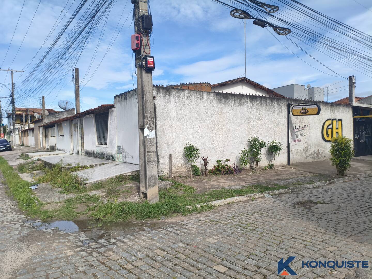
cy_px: 140
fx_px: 279
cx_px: 186
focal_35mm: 26
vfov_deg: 53.1
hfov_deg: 67.3
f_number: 1.5
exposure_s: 1/2530
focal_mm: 4.94
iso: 80
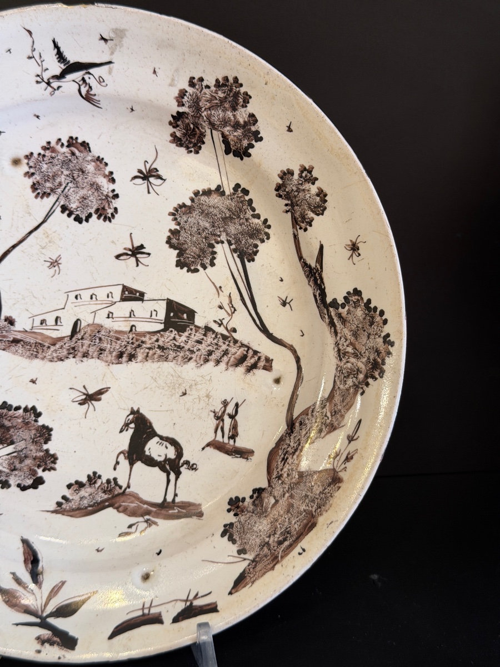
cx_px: 250
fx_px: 924
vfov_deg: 39.7
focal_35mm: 48
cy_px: 334
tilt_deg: -14.6
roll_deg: +0.1
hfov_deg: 30.3
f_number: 1.78
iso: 125
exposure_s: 1/50
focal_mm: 6.76
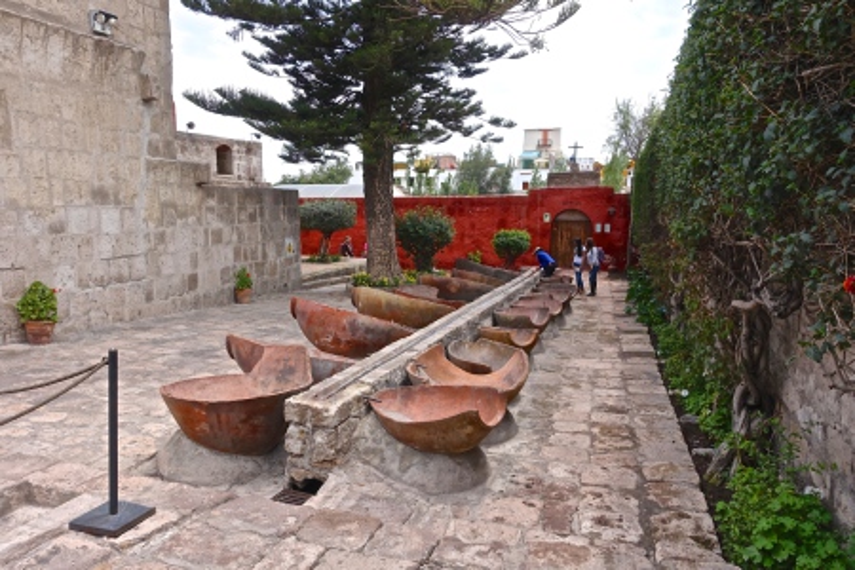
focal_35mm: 24
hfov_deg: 73.7
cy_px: 285
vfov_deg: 53.1
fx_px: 570
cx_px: 428
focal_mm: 8.8
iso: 125
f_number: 5.6
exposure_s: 1/250
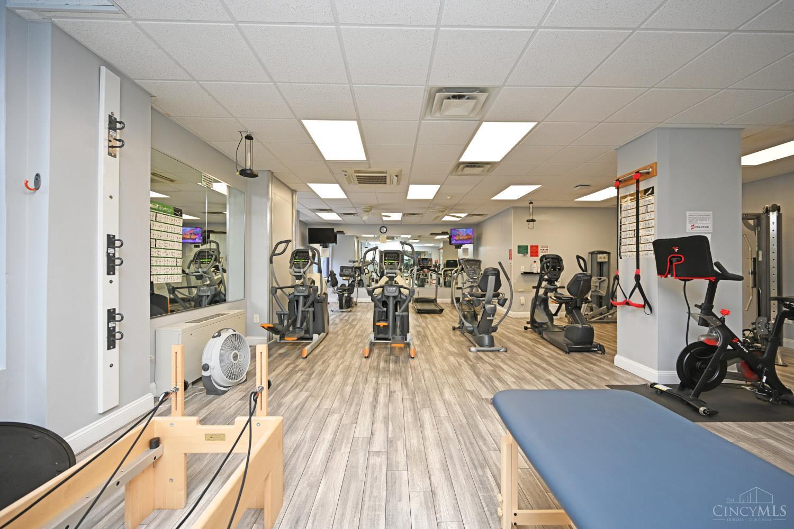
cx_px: 397
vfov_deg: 81.2
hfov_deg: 104.3
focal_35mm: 14
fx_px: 309
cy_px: 264
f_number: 4
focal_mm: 14
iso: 220
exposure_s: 1/60
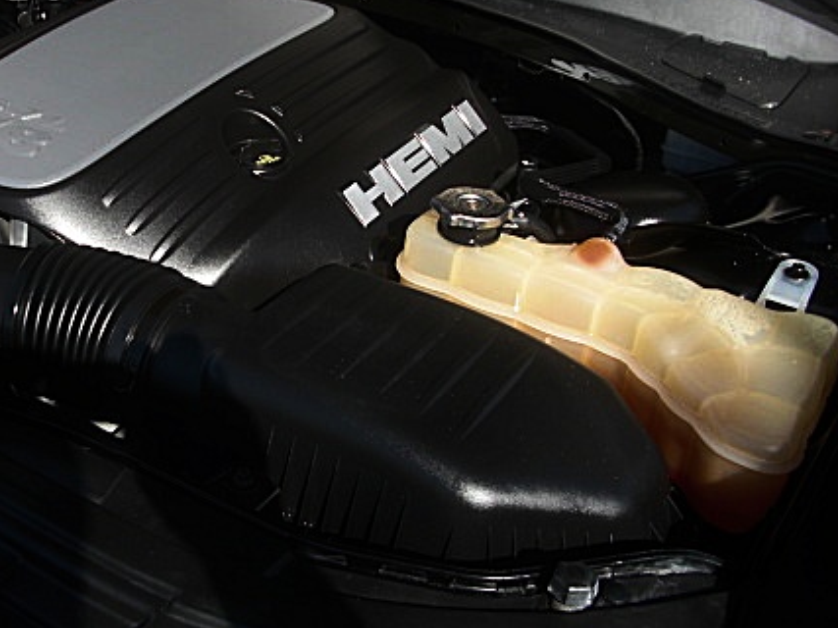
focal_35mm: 54
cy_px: 255
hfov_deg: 34.8
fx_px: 1307
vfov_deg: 27.0
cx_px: 216
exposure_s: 1/400
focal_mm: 6.3
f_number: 2.8
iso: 50
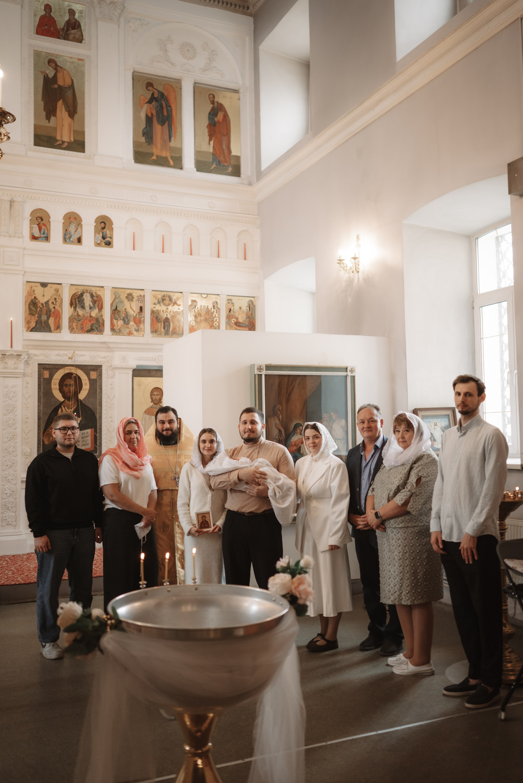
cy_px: 392
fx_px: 762
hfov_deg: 37.9
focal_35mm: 35
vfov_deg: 54.4
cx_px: 262
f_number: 1.8
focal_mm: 35
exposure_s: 1/320
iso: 640
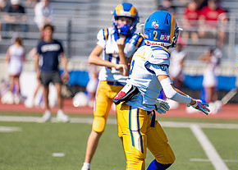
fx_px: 2872
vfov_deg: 3.4
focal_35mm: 425
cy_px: 98
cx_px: 185
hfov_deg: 4.7
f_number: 2.8
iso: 100
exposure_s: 1/2500
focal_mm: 200
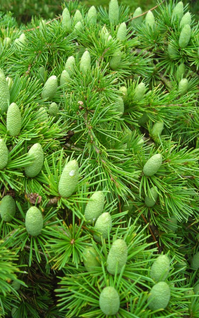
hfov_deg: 29.2
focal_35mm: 44
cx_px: 86
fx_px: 382
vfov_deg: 45.3
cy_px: 159
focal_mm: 6.8
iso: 50
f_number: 3.3
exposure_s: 1/63.5
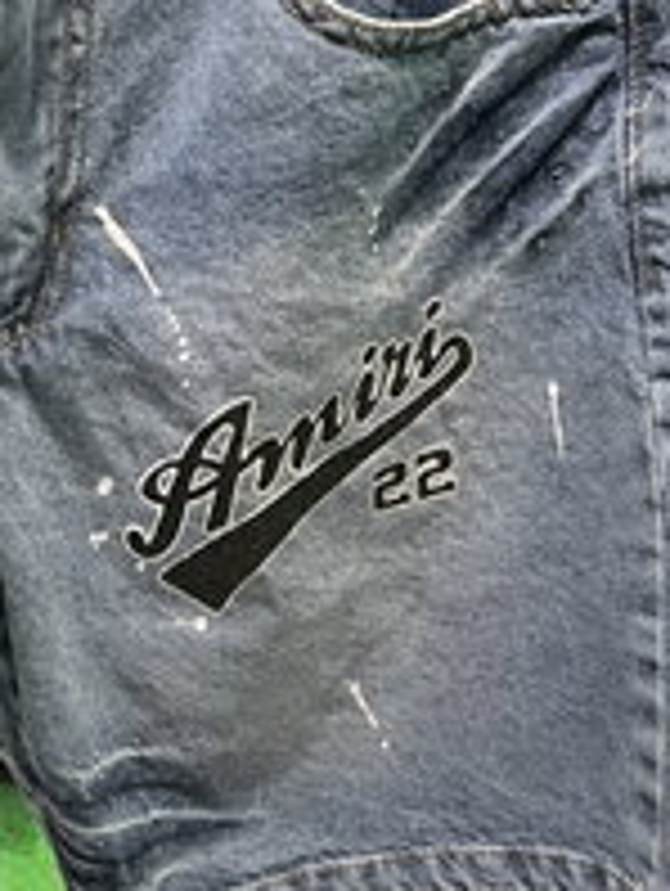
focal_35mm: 70
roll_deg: -0.2
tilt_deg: -18.9
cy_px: 263
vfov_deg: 27.5
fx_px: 1803
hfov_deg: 19.9
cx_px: -112
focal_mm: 5.7
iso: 80
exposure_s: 1/50
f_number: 1.5
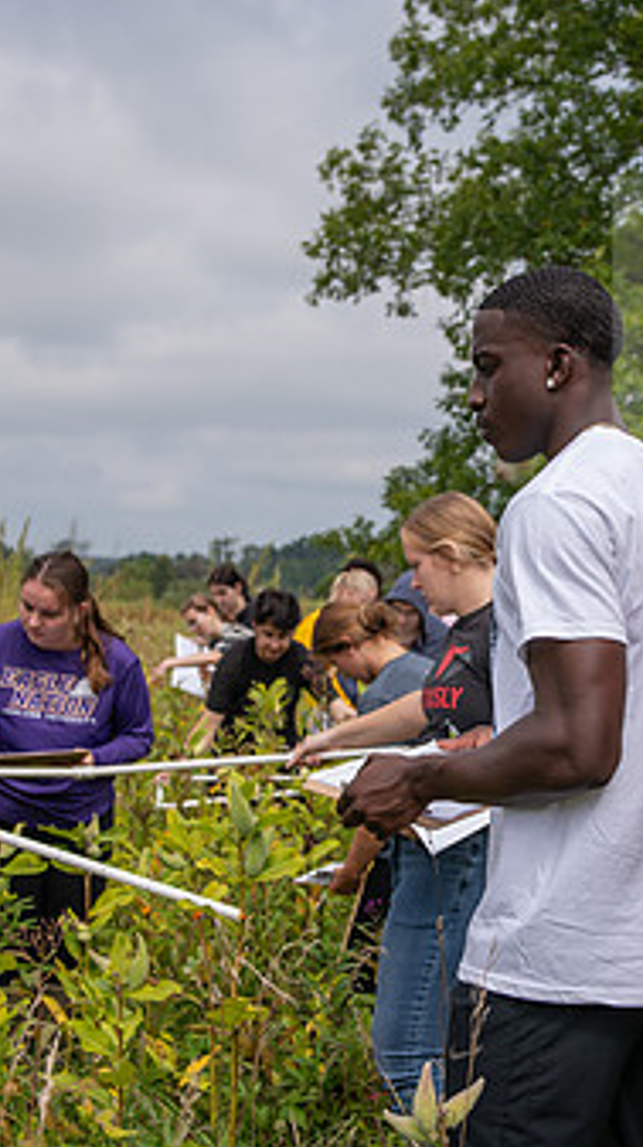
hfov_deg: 18.3
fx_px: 1975
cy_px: 587
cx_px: 510
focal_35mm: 65
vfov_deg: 32.4
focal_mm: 36
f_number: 4
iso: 80
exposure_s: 1/640
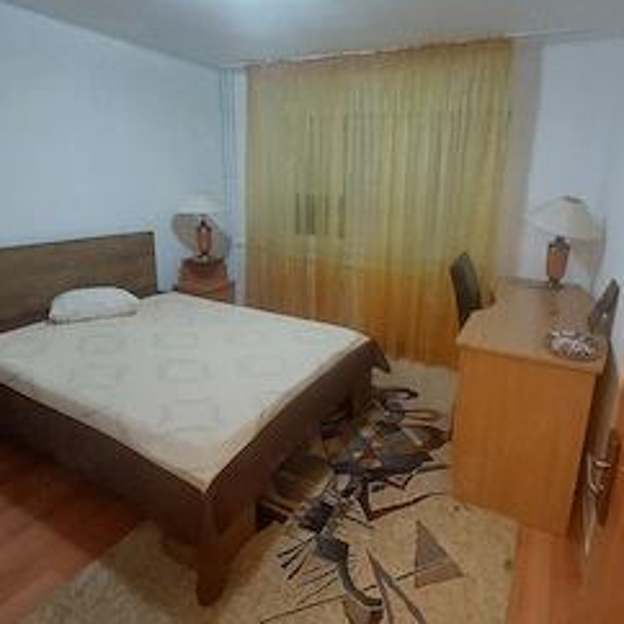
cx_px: 358
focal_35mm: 19
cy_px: 276
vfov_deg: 77.4
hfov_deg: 77.2
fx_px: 387
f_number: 2.2
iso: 320
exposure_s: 1/25
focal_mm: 1.74
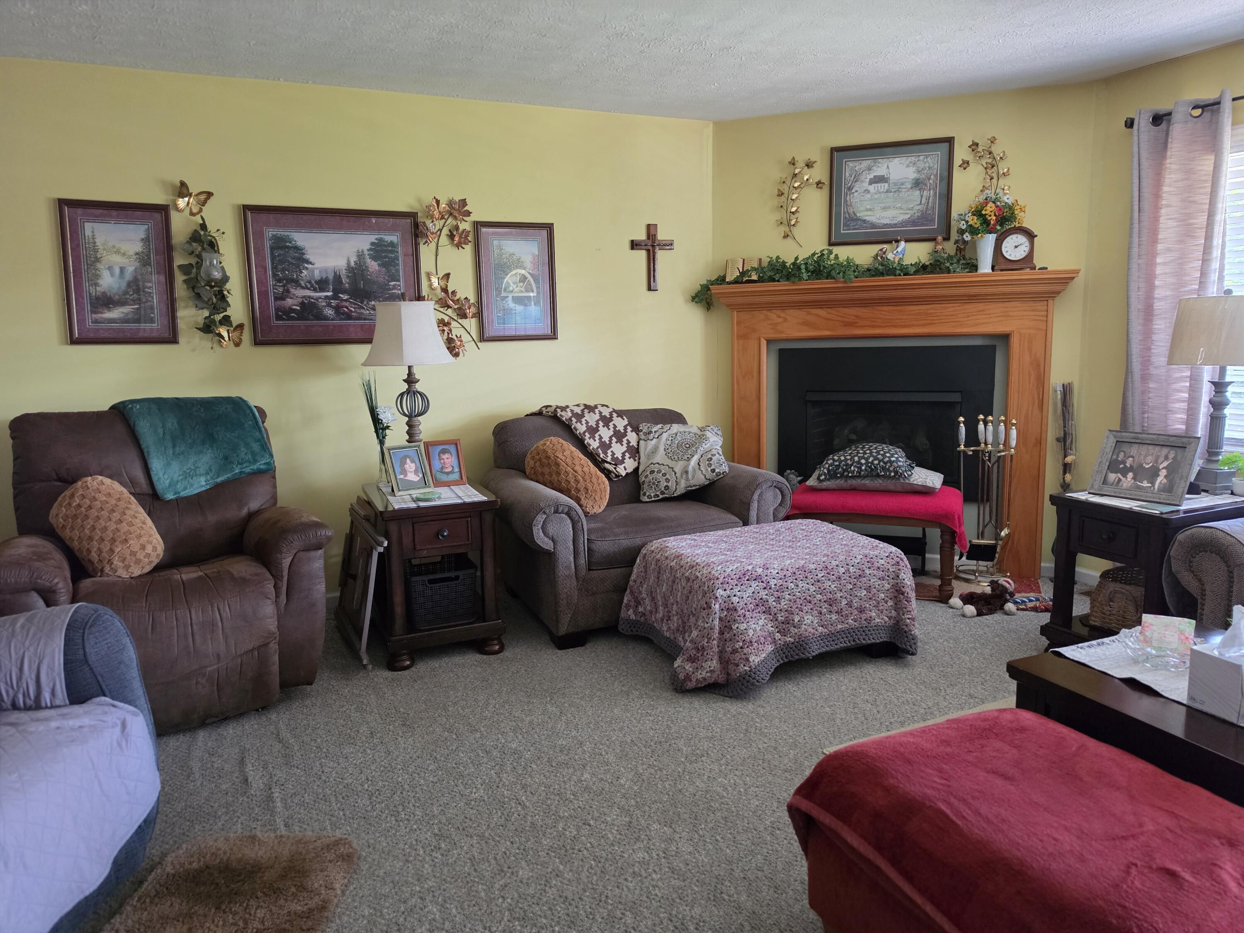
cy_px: 466
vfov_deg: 58.9
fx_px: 827
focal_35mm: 23
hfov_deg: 73.9
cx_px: 622
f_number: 1.4
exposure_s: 1/120
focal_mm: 6.5
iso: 800
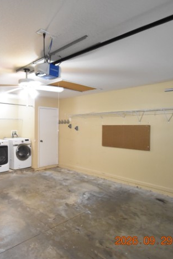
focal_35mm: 23
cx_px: 42
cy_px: 128
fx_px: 166
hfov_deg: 52.5
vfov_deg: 76.1
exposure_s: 1/60
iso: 2500
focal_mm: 10
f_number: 3.5
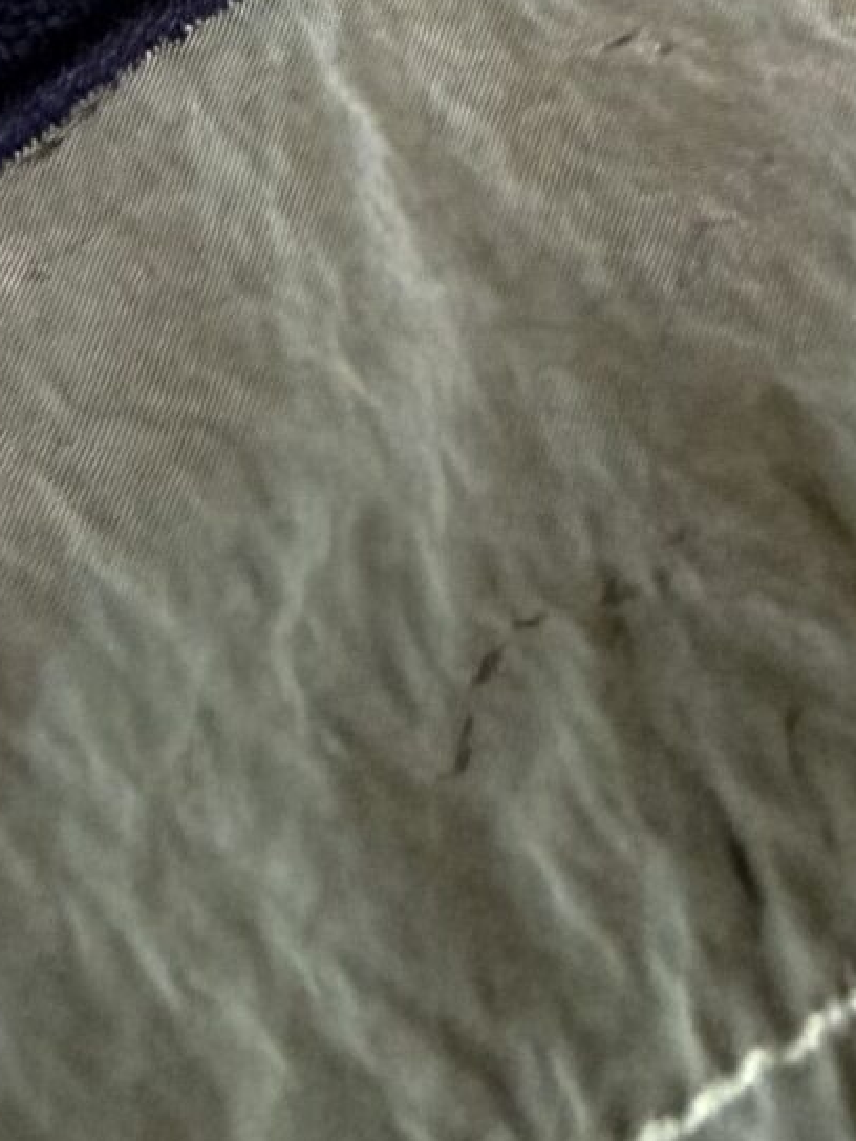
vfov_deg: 15.4
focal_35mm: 113
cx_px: -770
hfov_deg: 11.9
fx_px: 3726
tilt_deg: -50.8
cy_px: -793
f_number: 2.2
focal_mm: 2.22
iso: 400
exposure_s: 1/60
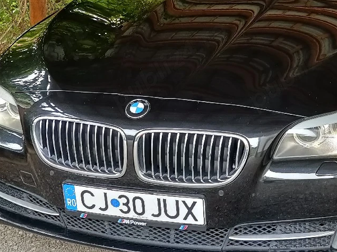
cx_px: 204
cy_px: 70
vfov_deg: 19.8
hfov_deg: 26.3
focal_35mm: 74
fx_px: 720
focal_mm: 7.08
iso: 200
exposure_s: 1/50
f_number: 2
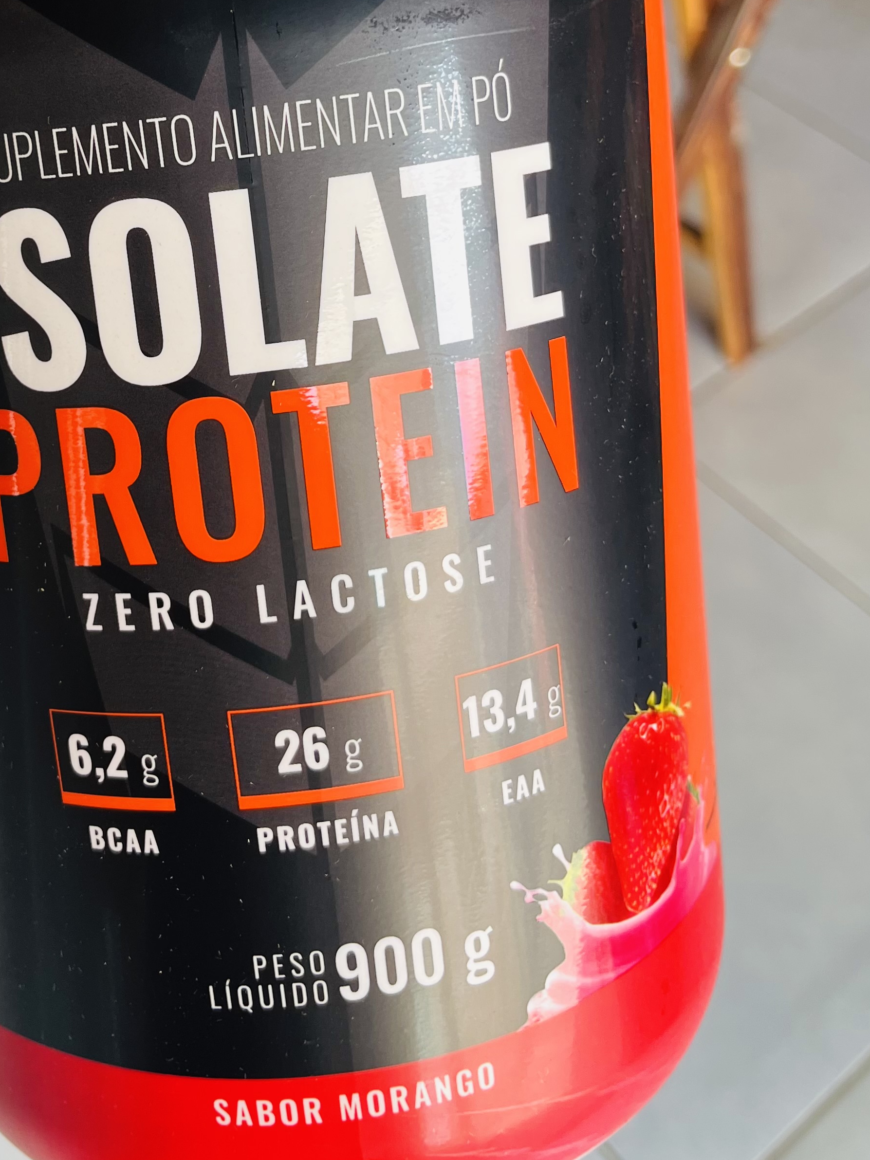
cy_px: 282
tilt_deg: -44.5
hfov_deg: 32.3
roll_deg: +4.0
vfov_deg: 41.6
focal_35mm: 44
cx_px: 226
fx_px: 1475
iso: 50
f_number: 1.6
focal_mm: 5.1
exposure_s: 1/120
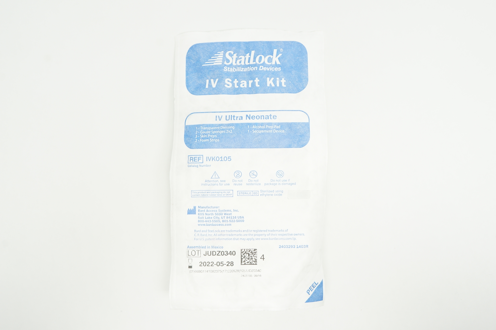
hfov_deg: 49.6
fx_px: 537
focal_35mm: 39
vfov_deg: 34.1
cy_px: 165
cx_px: 248
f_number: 10
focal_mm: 26
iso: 400
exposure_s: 1/15
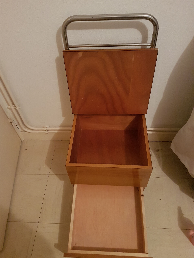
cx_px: 97
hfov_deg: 53.1
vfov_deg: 67.3
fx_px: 194
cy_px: 129
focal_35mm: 26
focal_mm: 4.2
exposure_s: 1/10
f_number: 1.7
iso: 250
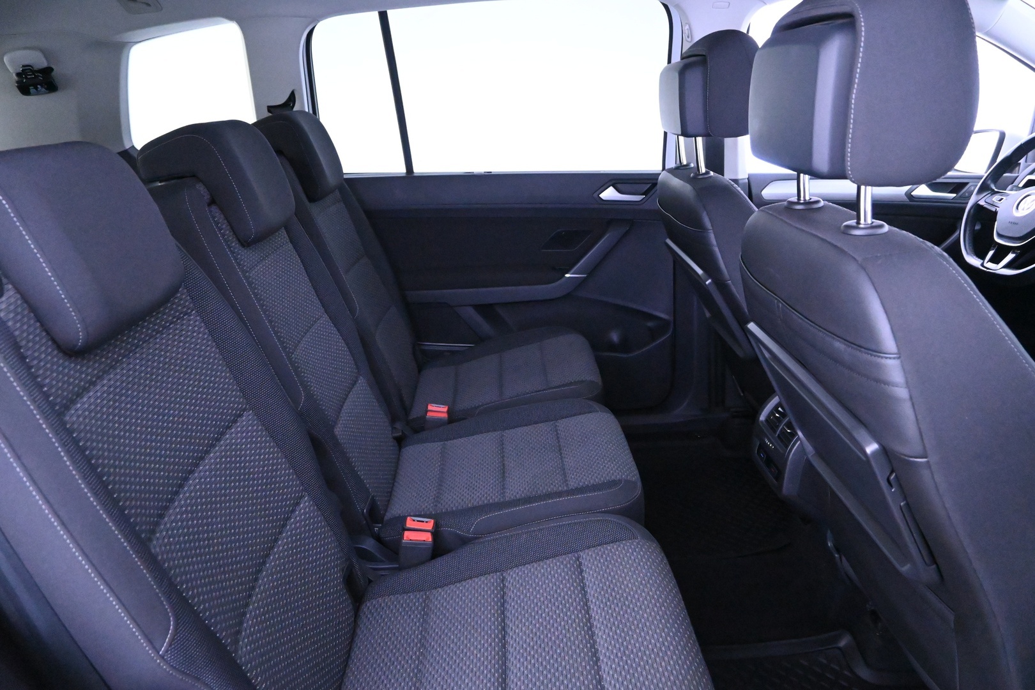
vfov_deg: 53.1
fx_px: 690
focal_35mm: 24
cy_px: 345
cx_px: 518
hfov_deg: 73.7
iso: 12800
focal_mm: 16
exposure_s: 1/25
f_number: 4.5
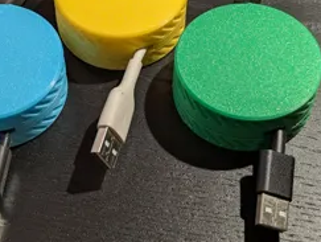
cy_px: 76
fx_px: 734
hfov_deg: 24.6
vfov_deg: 18.6
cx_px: 127
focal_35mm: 79
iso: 75
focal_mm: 6.81
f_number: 1.85
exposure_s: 1/38.3
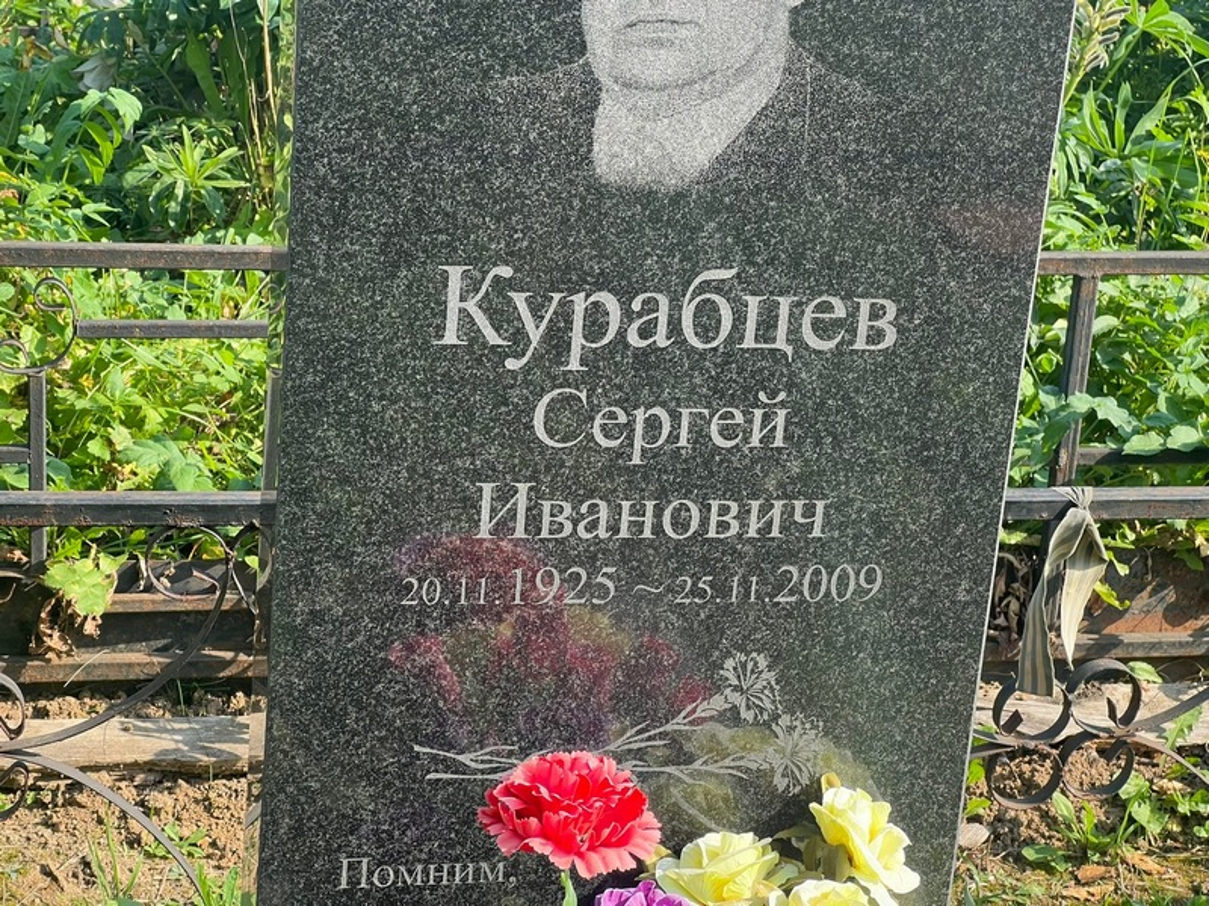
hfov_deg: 25.3
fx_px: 2689
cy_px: 453
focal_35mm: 77
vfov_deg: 19.1
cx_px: 604
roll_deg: -5.0
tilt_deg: -19.4
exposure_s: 1/172
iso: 40
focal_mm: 9
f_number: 2.8
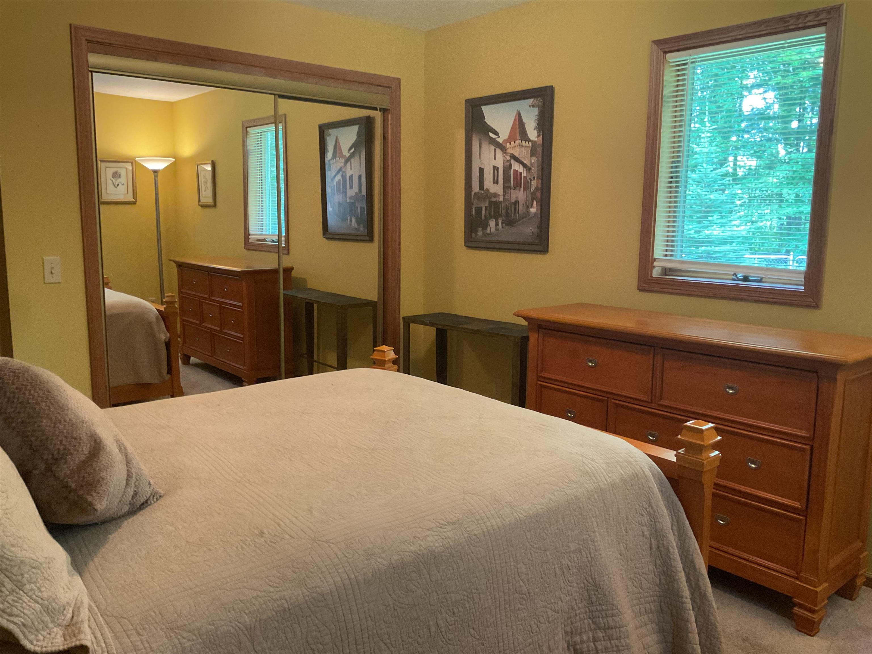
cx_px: 436
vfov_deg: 48.2
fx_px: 731
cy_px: 327
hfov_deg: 61.7
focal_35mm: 29
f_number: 1.8
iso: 250
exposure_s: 1/50
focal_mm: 3
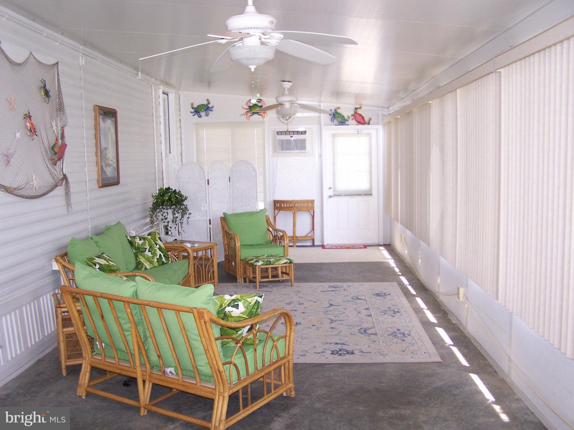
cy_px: 215
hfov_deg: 49.0
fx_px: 630
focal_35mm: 38
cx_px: 287
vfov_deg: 37.7
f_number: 2.8
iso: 140
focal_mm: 6.3
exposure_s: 1/60
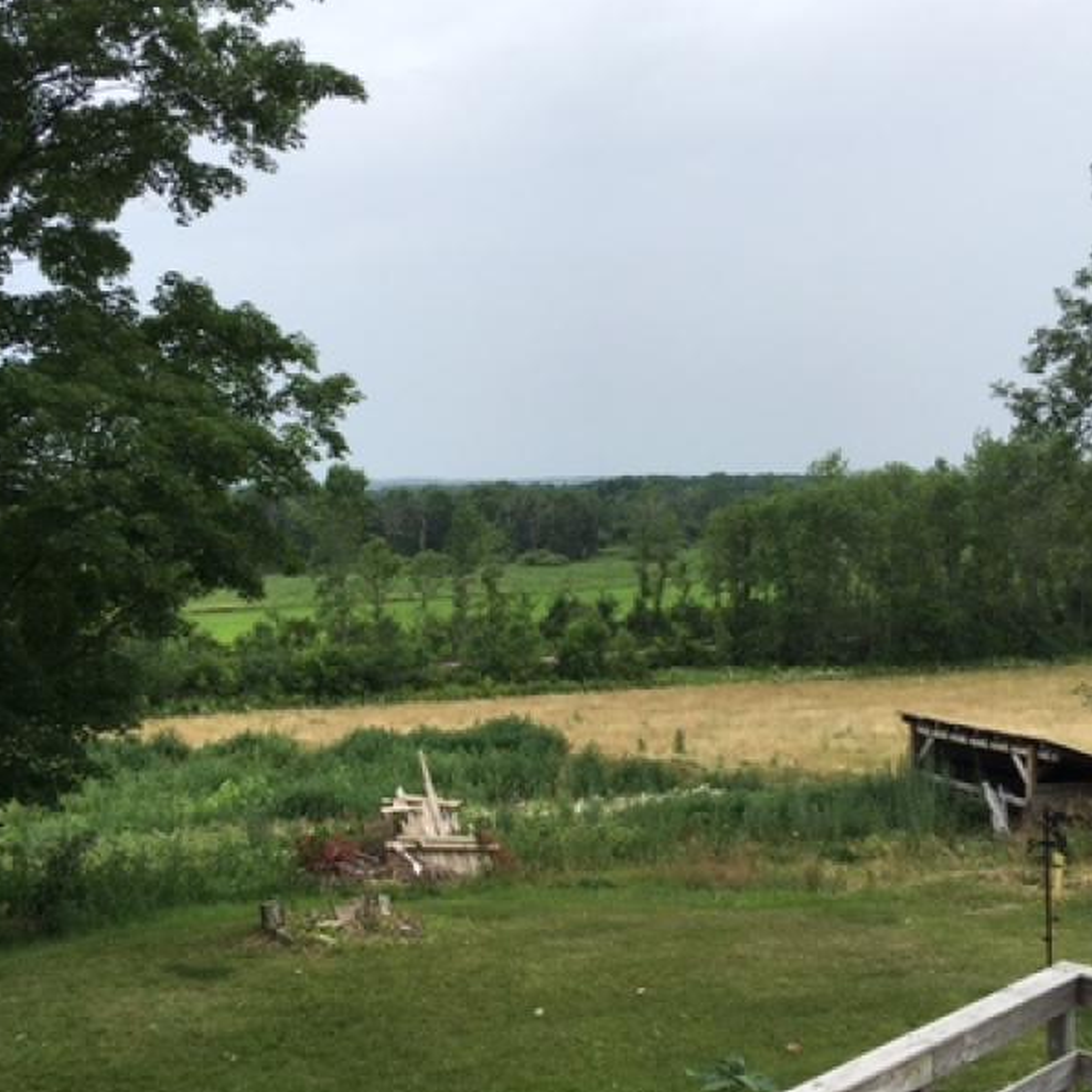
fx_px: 1570
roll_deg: +1.4
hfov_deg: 38.3
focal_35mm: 44
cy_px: 607
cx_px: 481
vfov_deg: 38.3
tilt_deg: -2.7
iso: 25
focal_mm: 4.15
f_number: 2.2
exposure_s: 1/818
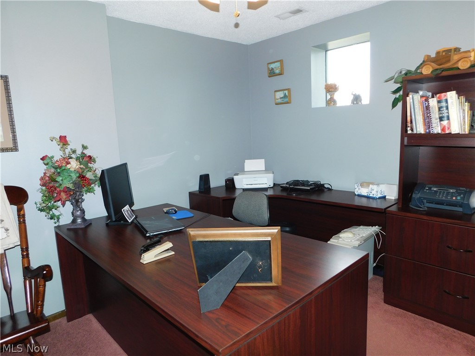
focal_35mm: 23
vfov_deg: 58.9
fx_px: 316
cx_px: 238
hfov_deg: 73.9
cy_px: 178
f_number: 3
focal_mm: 4
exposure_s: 1/30
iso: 200
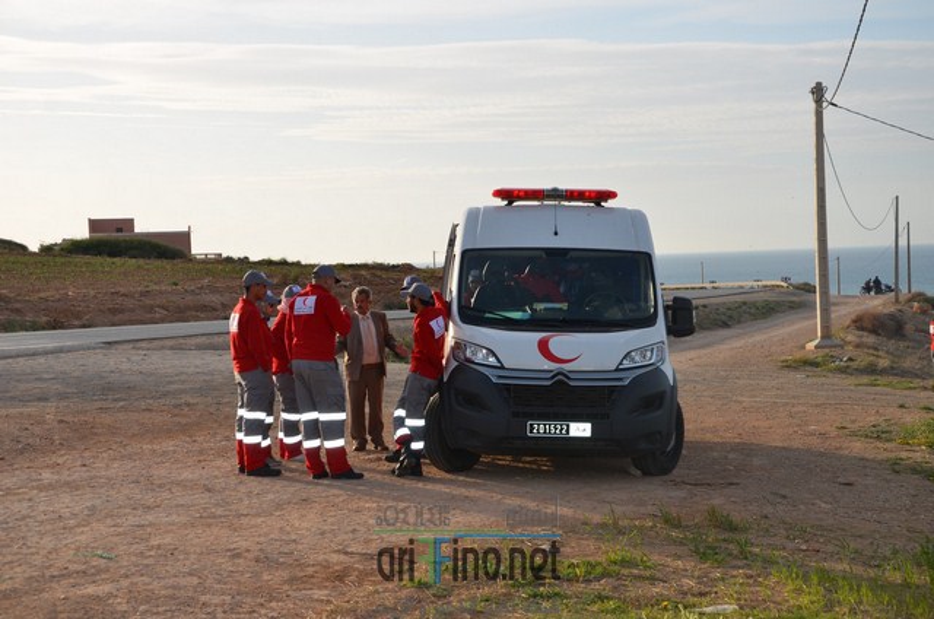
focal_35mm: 63
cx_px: 467
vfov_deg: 21.5
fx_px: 1631
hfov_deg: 32.0
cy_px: 310
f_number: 8
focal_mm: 42
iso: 100
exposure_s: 1/250
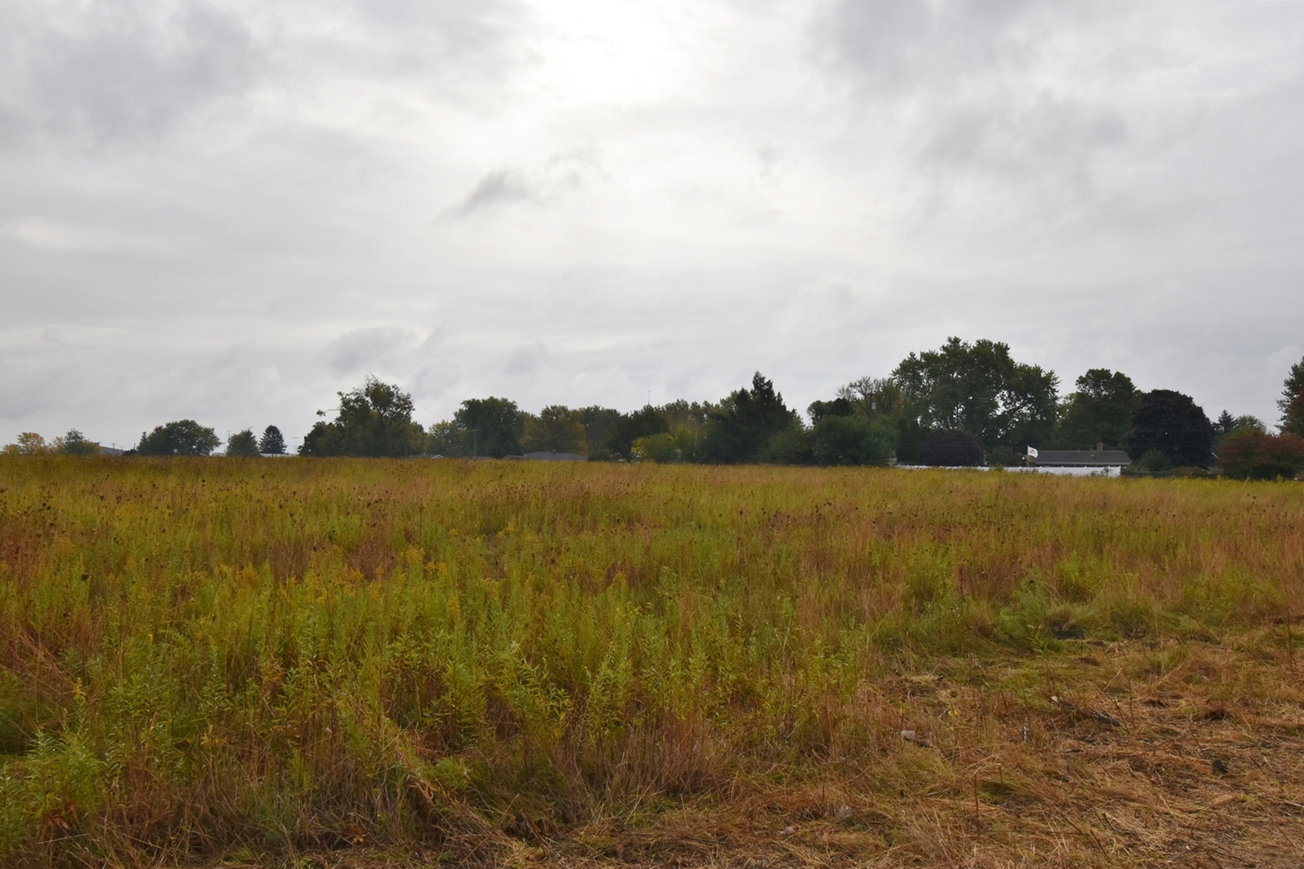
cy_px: 434
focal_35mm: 30
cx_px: 652
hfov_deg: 61.9
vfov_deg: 43.6
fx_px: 1087
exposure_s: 1/400
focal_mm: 20
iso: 200
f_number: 10
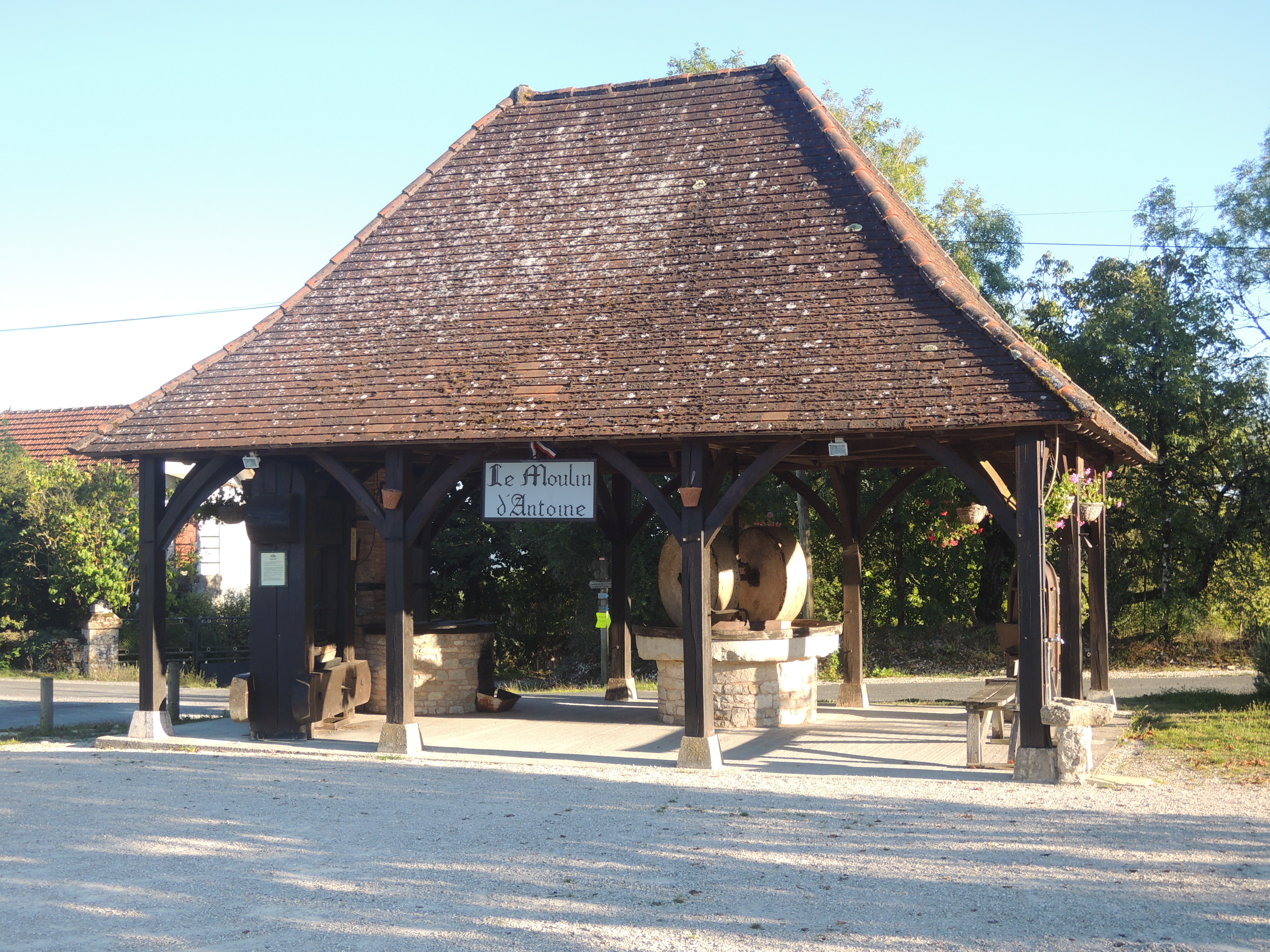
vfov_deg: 32.2
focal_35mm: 45
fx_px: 1651
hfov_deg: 42.1
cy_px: 476
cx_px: 635
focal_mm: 8.1
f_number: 3.5
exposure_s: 1/200
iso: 100
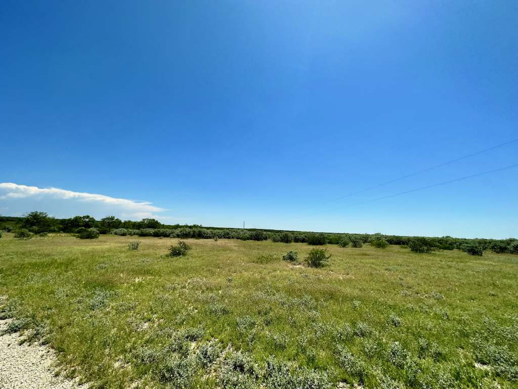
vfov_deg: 85.7
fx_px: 209
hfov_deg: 102.1
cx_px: 259
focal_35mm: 14
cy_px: 194
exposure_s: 1/4000
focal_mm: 2.22
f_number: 2.2
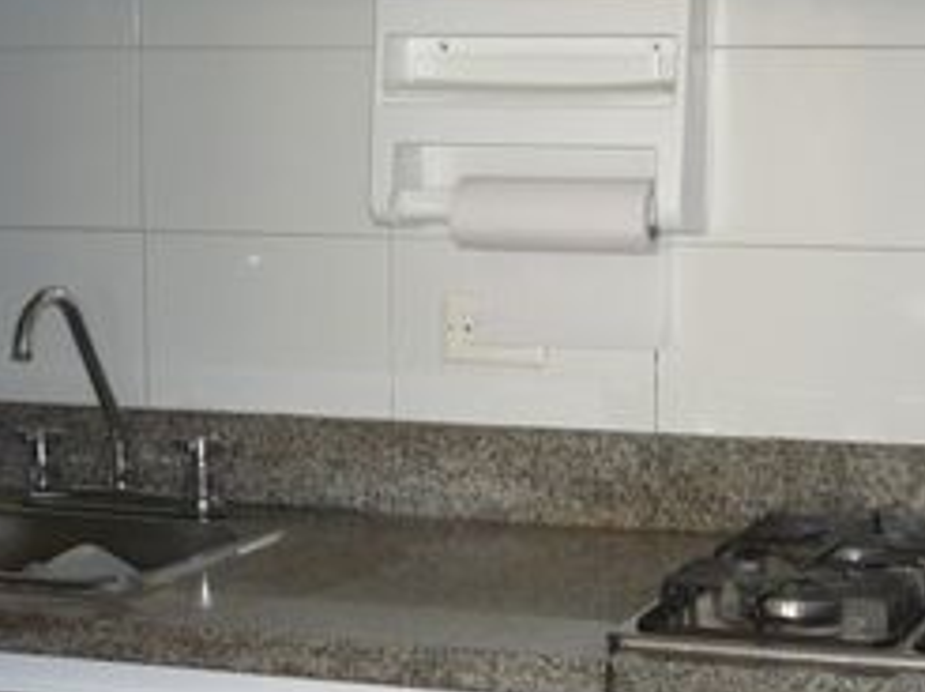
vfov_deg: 15.5
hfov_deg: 20.6
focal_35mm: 95
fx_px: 2536
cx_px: 555
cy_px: 414
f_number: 2.8
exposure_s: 1/30
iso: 160
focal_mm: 5.8
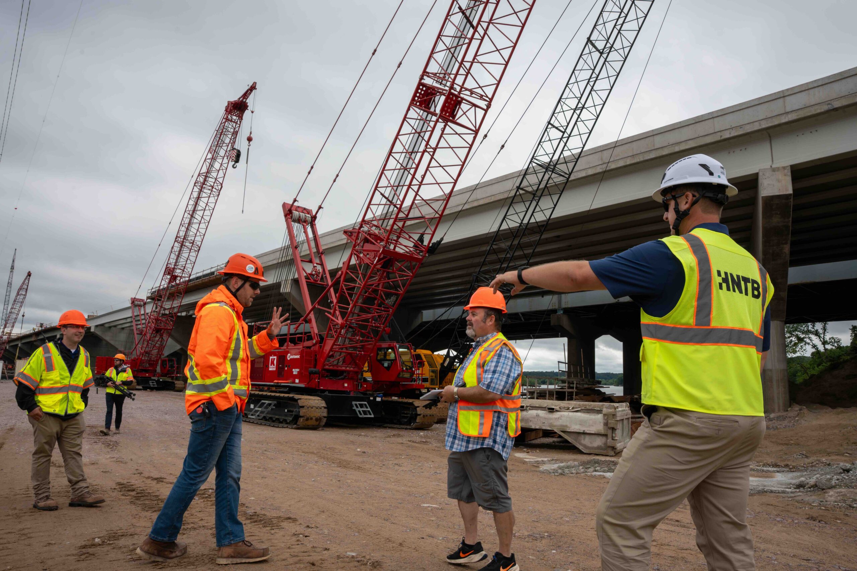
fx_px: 571
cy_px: 286
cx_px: 428
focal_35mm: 24
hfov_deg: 73.7
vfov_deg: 53.1
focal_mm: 24
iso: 400
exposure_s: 1/250
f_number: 14
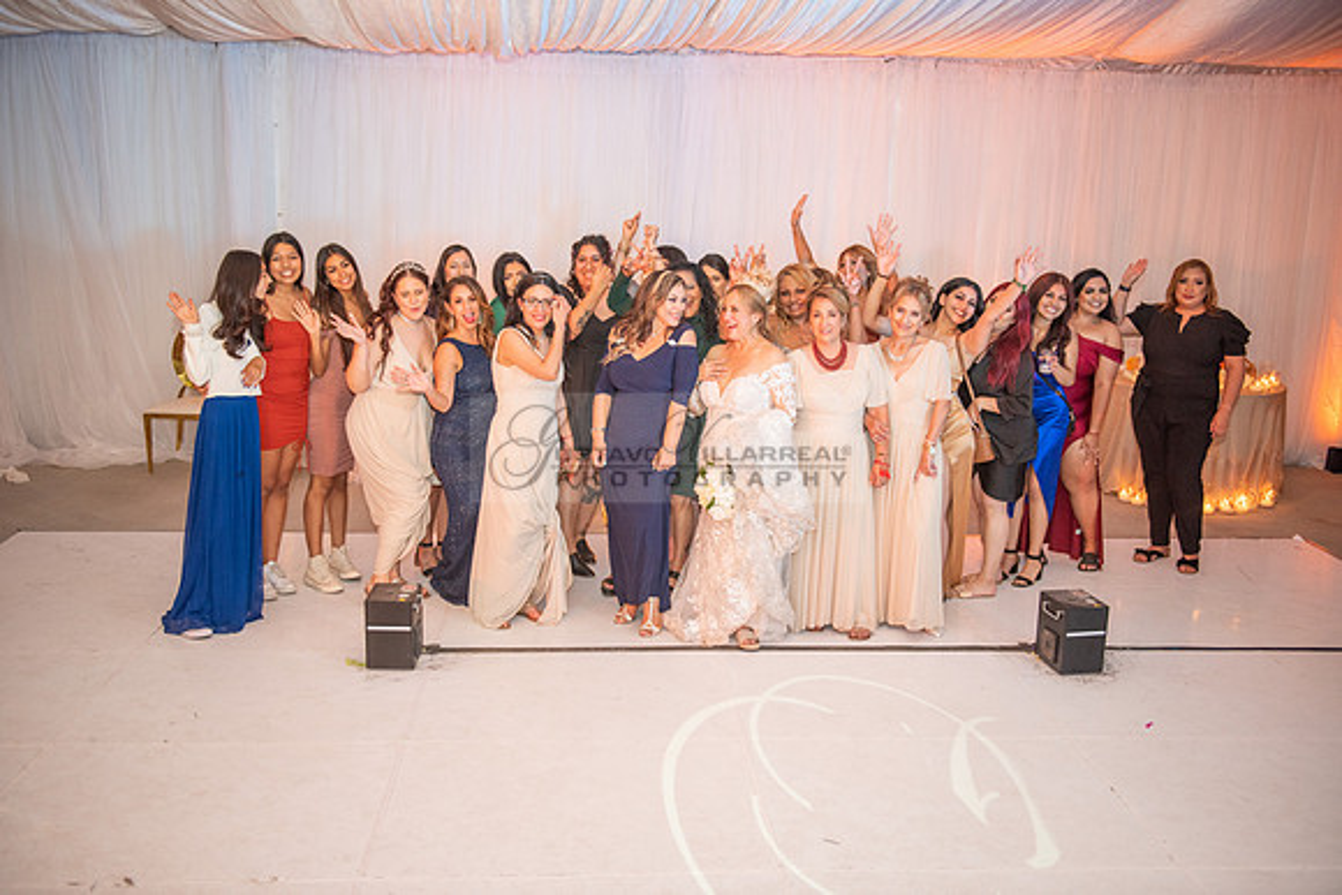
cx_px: 671
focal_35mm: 35
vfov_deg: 37.9
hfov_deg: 54.4
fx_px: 1305
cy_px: 448
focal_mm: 35
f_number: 2.8
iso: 1000
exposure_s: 1/160
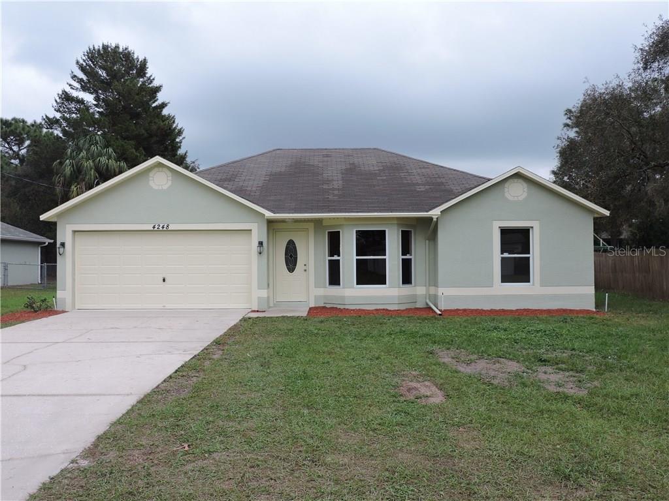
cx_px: 334
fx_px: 580
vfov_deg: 46.8
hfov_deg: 60.0
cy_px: 250
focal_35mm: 30
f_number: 3.1
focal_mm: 5.4
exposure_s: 1/125
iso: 100
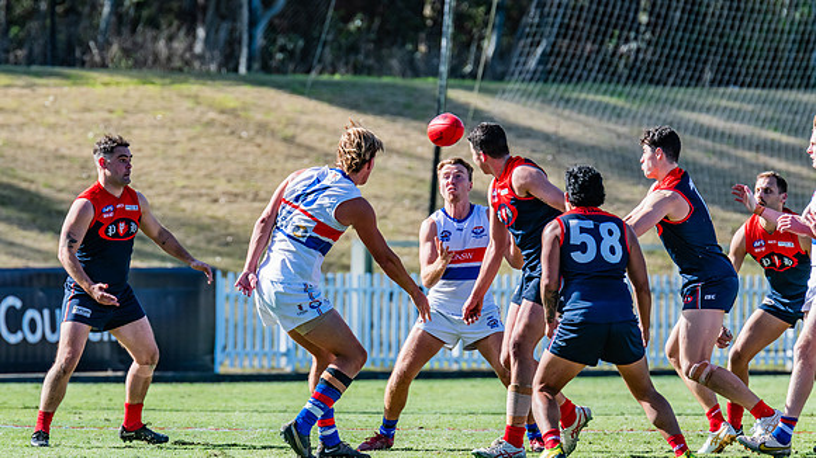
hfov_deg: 4.3
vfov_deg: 2.4
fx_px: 10759
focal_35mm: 497
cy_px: 170
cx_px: 369
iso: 800
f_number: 7.1
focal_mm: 420
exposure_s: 1/1600
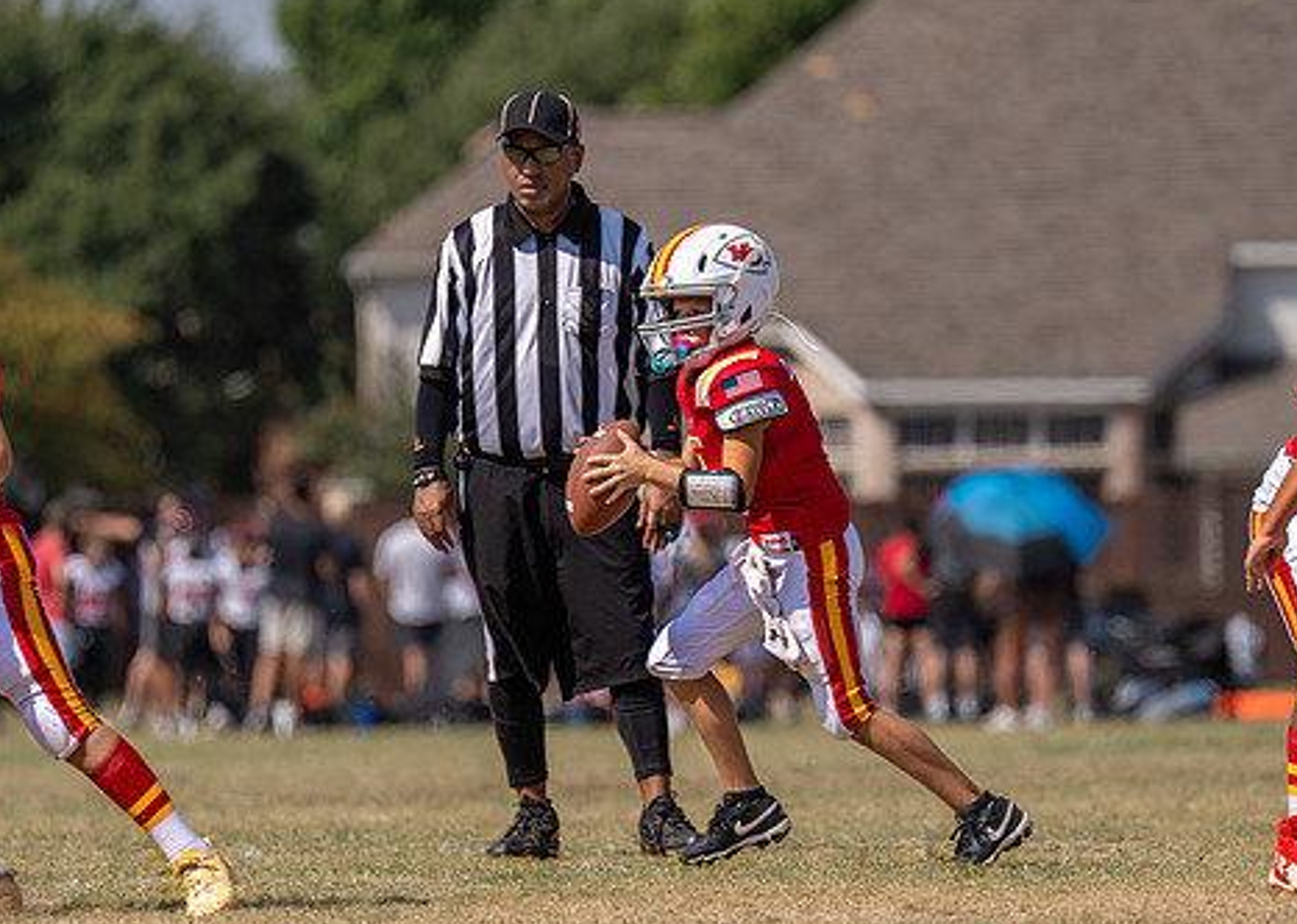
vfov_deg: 2.9
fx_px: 18476
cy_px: 500
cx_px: 768
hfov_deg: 4.0
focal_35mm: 502
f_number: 2.8
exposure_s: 1/3200
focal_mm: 200
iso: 100
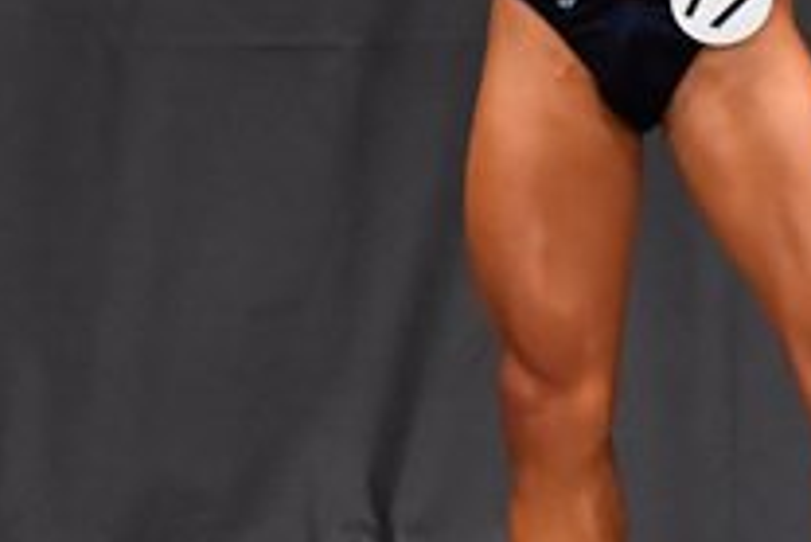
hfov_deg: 2.6
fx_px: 18192
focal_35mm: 807
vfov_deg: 1.7
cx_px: 751
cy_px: 58
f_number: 5.6
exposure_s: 1/400
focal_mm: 145
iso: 6400
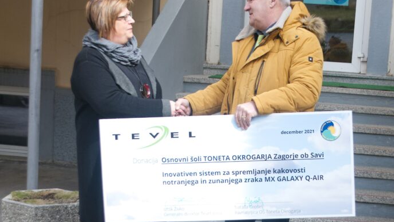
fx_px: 533
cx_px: 199
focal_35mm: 51
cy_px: 104
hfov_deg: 40.6
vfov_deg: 23.5
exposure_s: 1/800
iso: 500
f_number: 4.5
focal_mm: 32
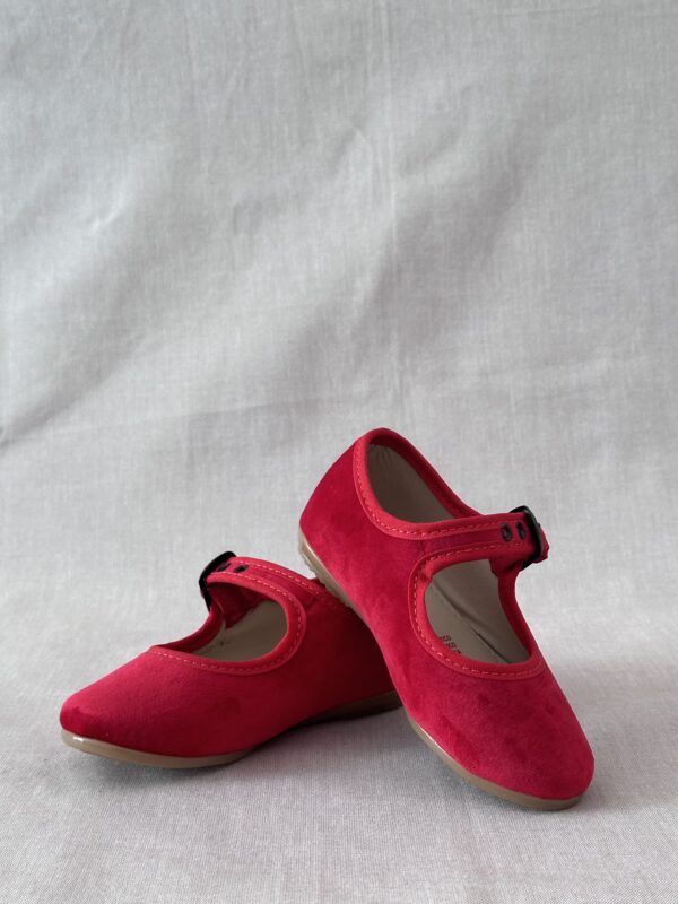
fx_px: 1254
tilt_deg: -8.5
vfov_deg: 39.7
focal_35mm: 48
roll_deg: +0.5
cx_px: 339
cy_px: 452
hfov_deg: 30.3
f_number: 1.78
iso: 80
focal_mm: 6.86
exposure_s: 1/121
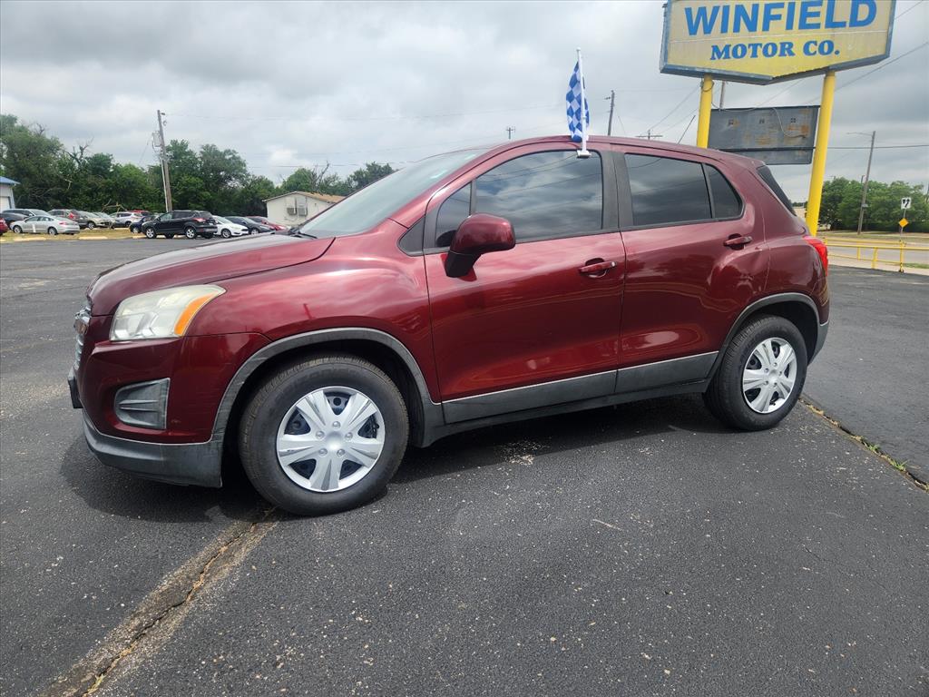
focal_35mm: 23
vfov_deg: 58.9
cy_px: 348
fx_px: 617
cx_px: 464
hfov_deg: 73.9
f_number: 1.8
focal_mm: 5.4
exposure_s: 1/1429
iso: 20
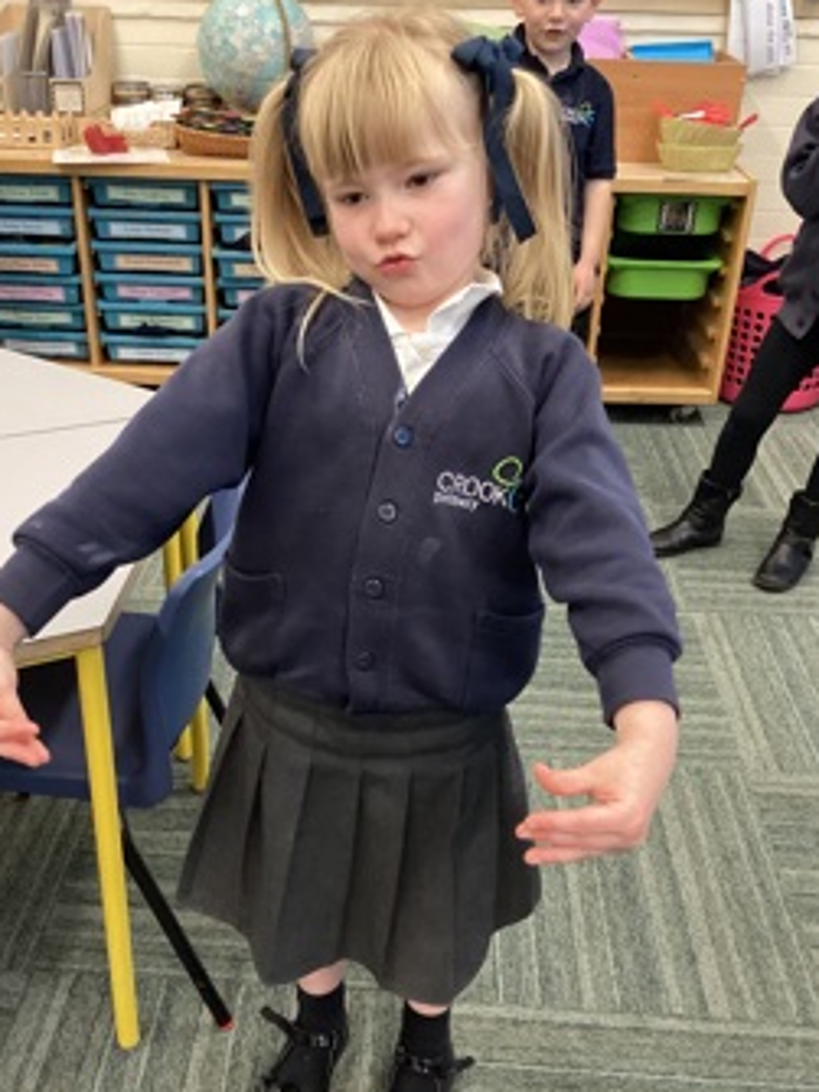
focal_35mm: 37
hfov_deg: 38.6
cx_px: 365
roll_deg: -0.5
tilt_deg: -30.7
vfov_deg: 50.1
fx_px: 1168
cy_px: 587
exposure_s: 1/50
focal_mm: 3.3
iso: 250
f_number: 2.4
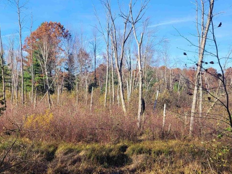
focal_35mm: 39
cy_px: 91
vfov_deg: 36.8
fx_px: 261
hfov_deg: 46.5
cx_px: 64
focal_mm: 5.4
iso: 40
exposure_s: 1/1008
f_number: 1.8
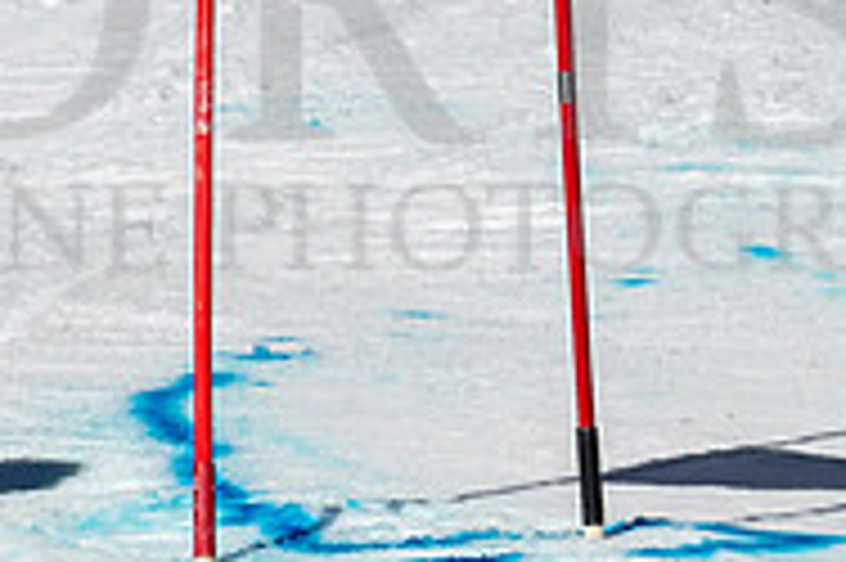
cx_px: -162
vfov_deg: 0.4
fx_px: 85182
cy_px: 63
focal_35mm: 3628
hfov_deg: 0.6
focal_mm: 400
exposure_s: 1/2000
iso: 200
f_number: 8
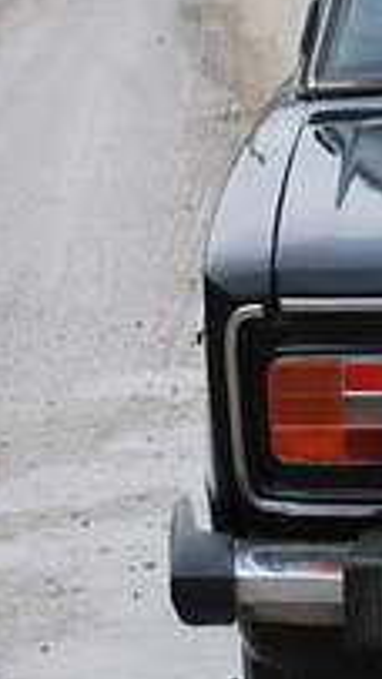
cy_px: 177
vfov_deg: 11.7
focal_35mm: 184
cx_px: 851
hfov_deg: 6.3
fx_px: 3317
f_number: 5.6
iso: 100
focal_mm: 36
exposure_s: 1/125
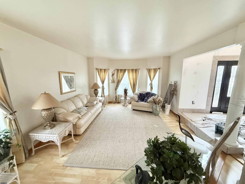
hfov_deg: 102.1
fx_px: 99
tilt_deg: -8.6
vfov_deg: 85.7
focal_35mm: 14
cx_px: 122
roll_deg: +0.6
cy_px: 92
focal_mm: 2.22
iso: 400
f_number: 2.2
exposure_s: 1/120
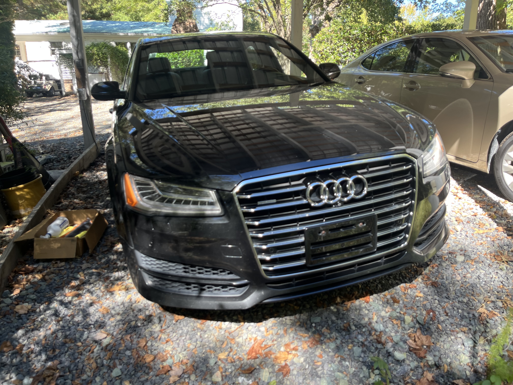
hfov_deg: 67.3
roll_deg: +1.1
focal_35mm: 26
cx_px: 256
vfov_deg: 53.1
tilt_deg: -16.4
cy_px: 192
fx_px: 385
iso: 50
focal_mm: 5.1
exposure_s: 1/198
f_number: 1.6
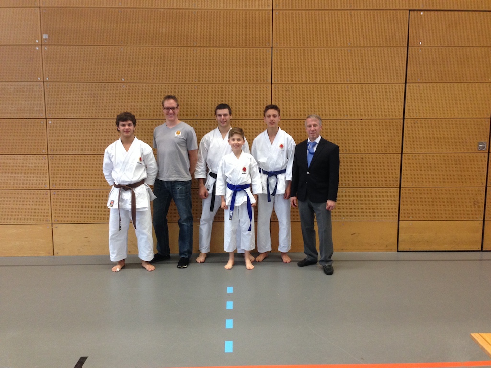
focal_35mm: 33
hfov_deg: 55.4
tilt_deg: -8.7
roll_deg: +1.2
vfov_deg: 42.9
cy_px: 184
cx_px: 246
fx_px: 468
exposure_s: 1/20
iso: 160
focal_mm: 4.12
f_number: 2.4
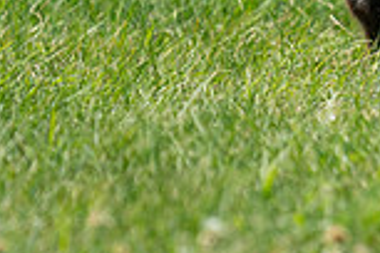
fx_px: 14956
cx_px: 676
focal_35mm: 1417
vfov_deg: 1.0
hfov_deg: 1.5
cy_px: -83
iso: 1000
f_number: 6.3
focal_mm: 374
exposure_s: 1/4000
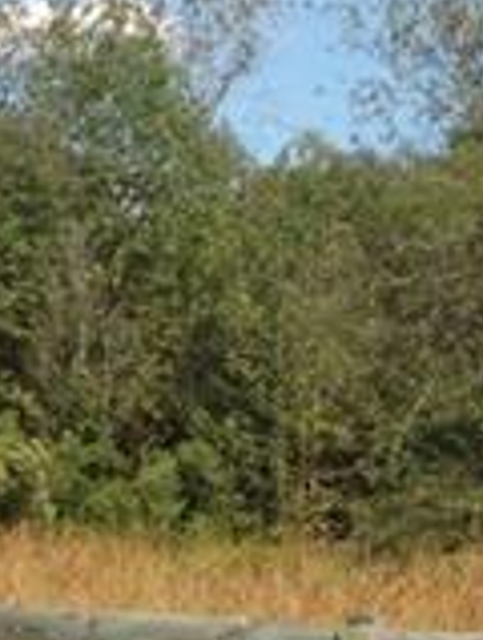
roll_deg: -0.7
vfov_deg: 12.3
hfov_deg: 9.4
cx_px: 278
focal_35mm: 159
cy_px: 632
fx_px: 2946
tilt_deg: +0.6
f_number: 2.4
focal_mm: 4.12
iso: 50
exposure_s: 1/1427
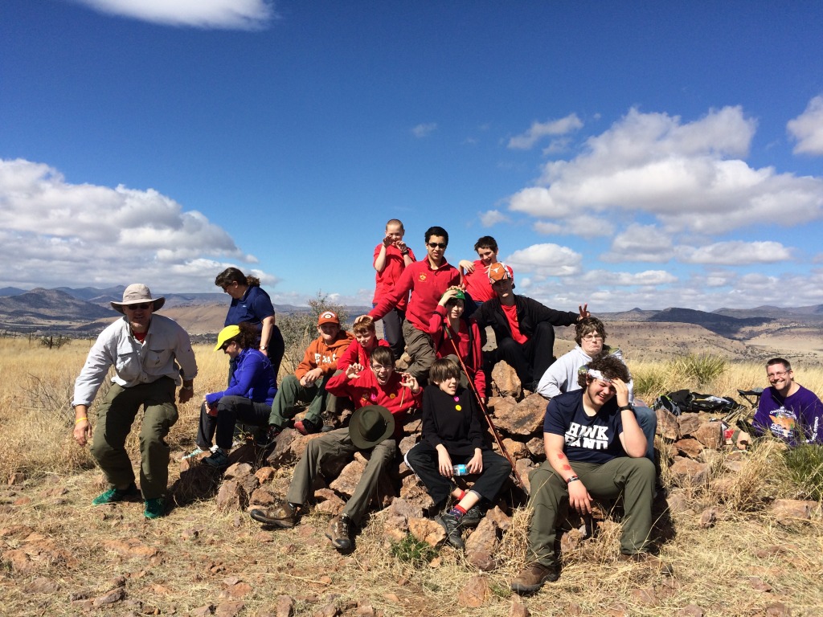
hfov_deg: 61.7
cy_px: 308
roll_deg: -1.4
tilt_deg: -3.3
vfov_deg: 48.2
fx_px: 689
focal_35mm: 29
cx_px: 412
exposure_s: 1/2933
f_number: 2.2
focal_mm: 4.15
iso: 32
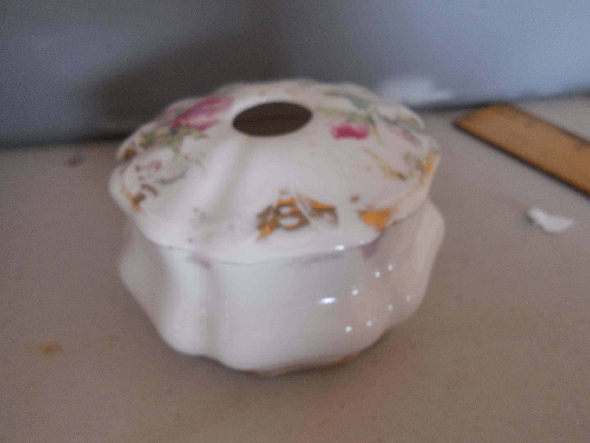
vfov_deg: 44.2
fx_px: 545
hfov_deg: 56.8
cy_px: 222
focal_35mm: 32
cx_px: 295
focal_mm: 5.8
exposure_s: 1/30
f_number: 3.5
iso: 200
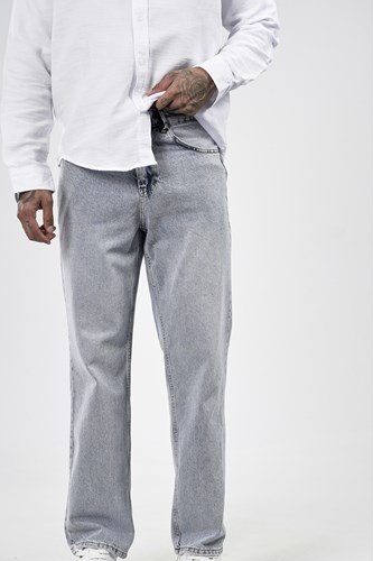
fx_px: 1400
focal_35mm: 90
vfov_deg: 22.6
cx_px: 151
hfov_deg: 15.2
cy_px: 300
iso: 100
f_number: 6.3
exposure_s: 1/160
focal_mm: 50
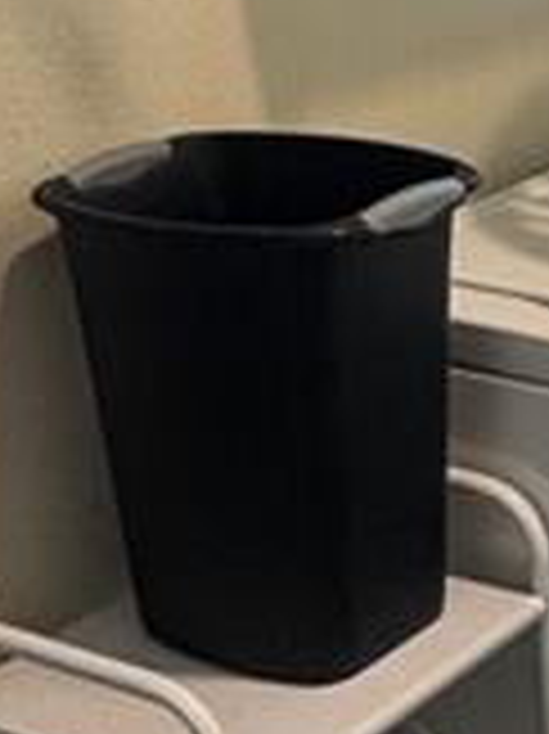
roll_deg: +3.2
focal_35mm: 103
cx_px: 846
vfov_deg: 18.0
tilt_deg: -6.7
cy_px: -180
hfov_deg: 13.4
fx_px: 2181
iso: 160
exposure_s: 1/120
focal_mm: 2.22
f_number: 2.2
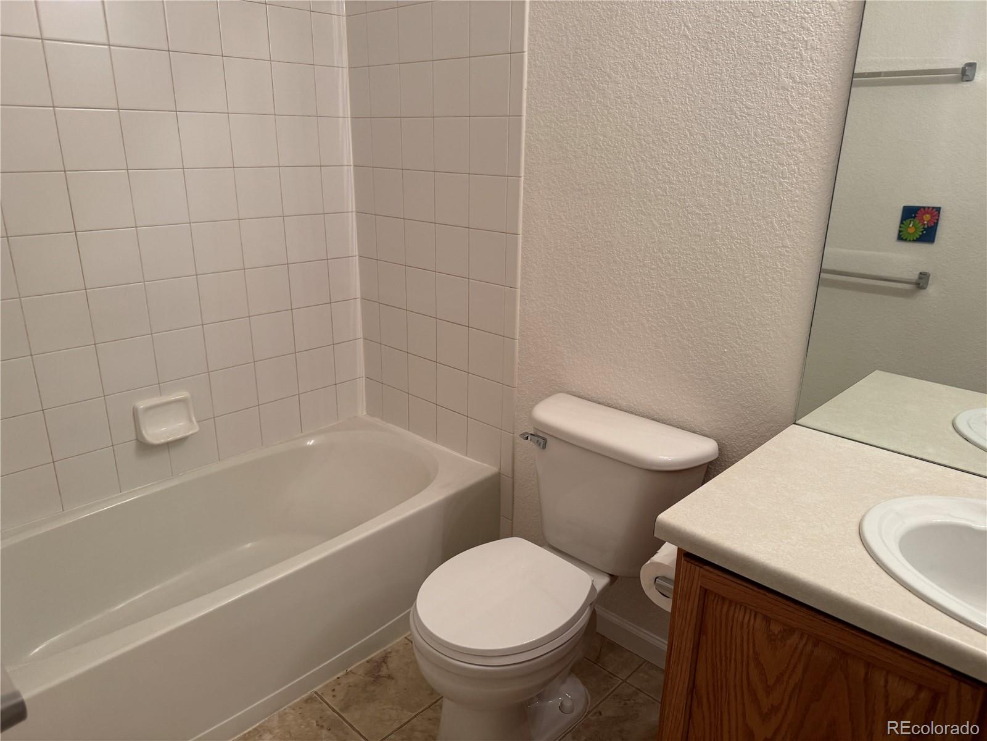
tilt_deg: -19.2
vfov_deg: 56.8
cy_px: 370
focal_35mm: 24
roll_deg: -0.3
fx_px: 684
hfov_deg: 71.6
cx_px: 494
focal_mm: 6.76
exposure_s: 1/120
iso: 160
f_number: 1.78
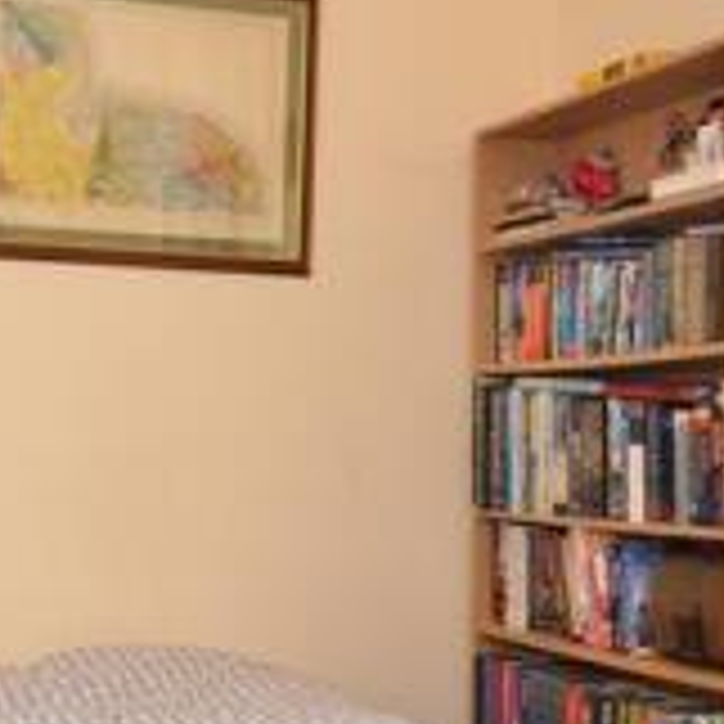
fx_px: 1417
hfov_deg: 27.5
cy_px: 407
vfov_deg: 28.6
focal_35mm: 60
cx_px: 54
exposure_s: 1/60
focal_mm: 11.5
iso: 400
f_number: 5.6
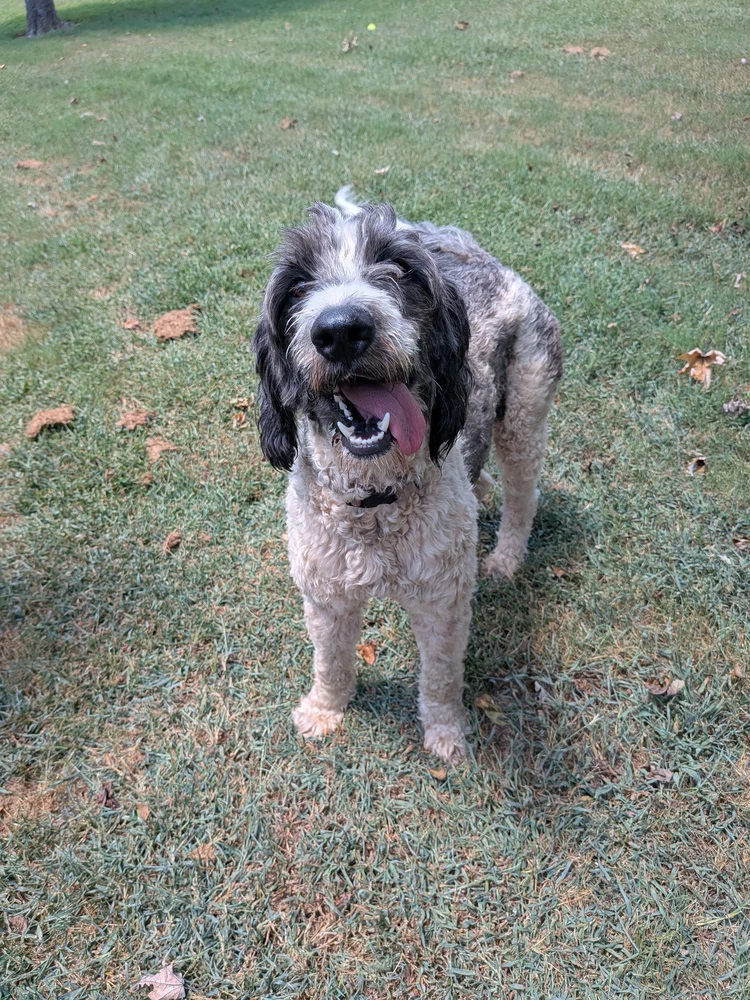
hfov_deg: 56.8
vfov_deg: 71.6
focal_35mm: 24
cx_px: 375
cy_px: 500
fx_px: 693
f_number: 1.7
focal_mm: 4.53
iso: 30
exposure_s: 1/405
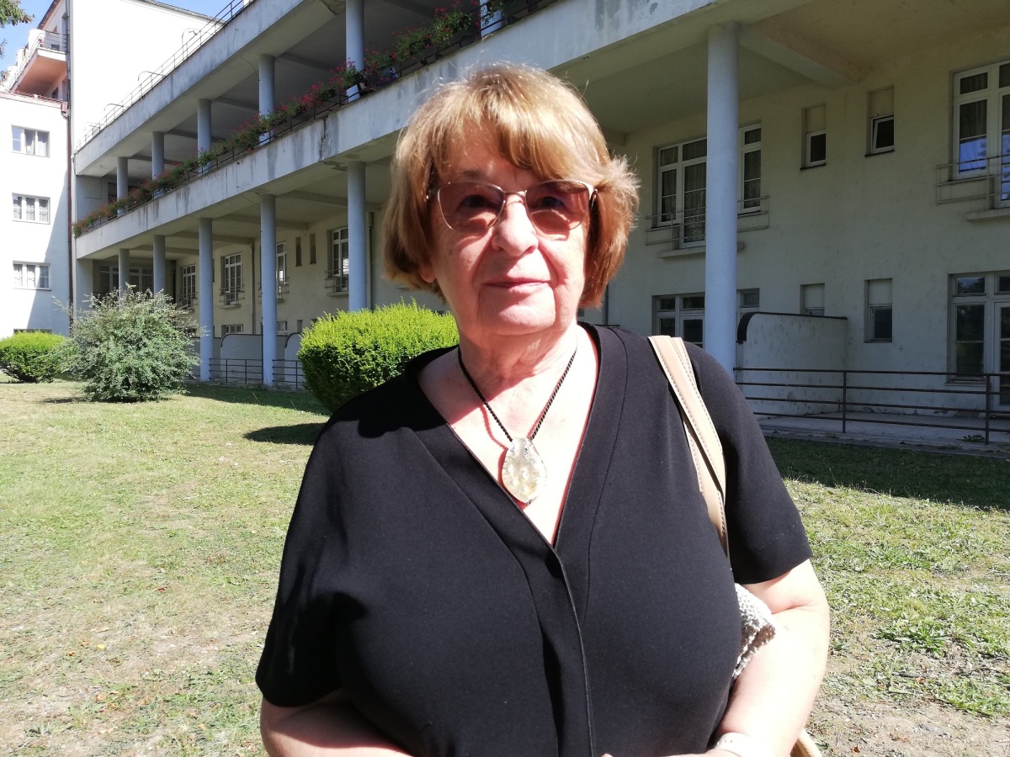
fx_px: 759
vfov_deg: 53.1
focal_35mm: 26
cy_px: 378
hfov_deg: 67.3
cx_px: 505
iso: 50
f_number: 2.2
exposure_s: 1/385
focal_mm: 3.81
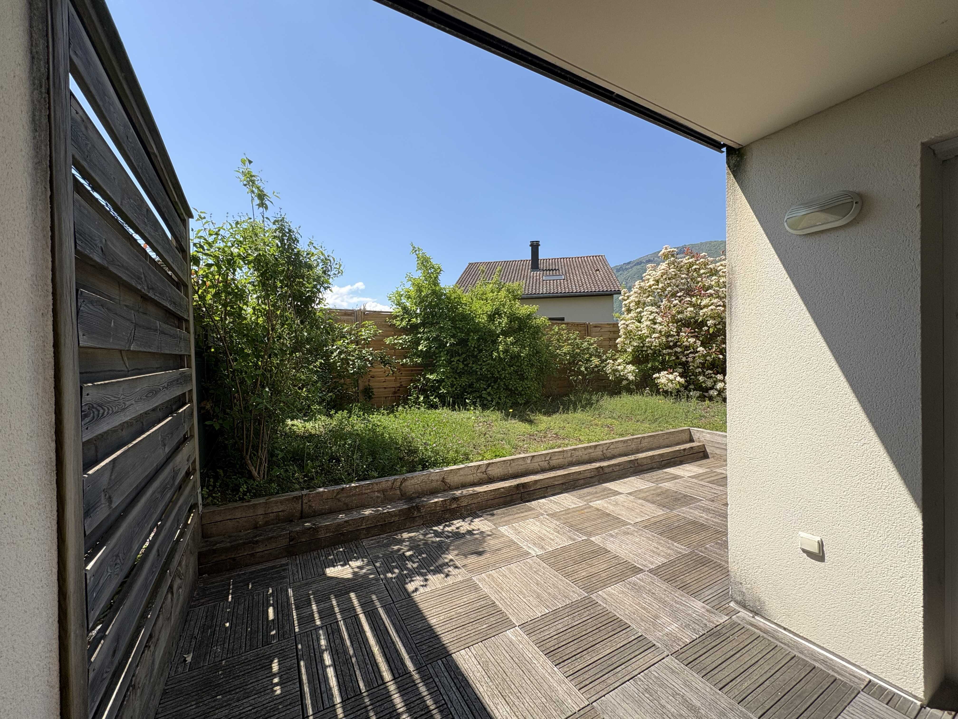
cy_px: 360
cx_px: 479
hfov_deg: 102.1
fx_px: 387
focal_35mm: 14
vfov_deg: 85.7
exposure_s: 1/1160
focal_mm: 2.22
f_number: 2.2
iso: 40
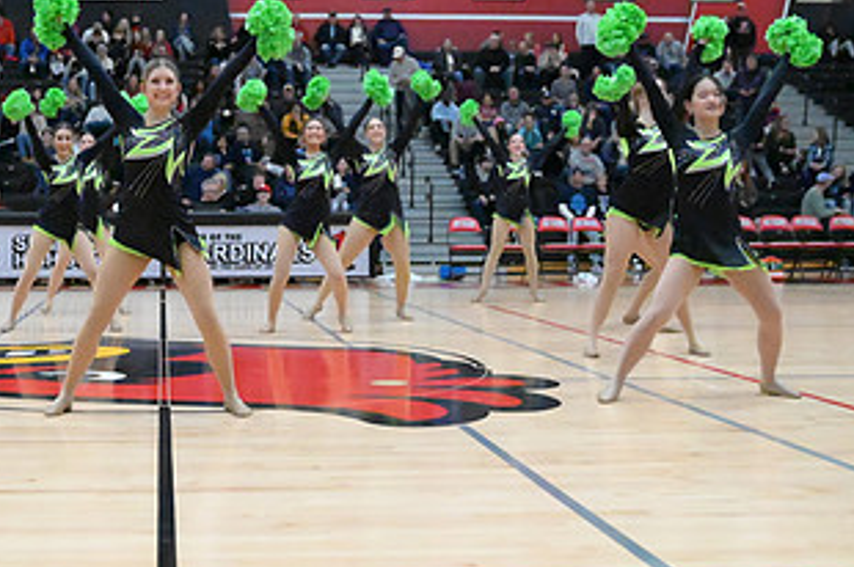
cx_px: 226
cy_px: 212
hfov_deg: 33.9
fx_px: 1374
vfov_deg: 23.3
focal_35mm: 58
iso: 45600
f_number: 2.8
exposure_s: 1/8000
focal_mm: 31
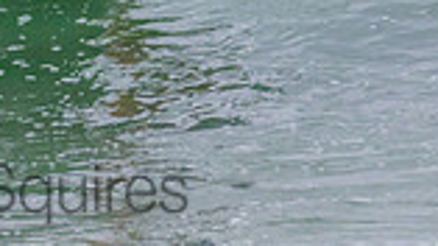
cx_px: -28
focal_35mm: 3103
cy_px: -275
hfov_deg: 0.7
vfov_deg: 0.4
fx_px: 36008
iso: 1600
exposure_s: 1/2000
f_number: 11
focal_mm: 800
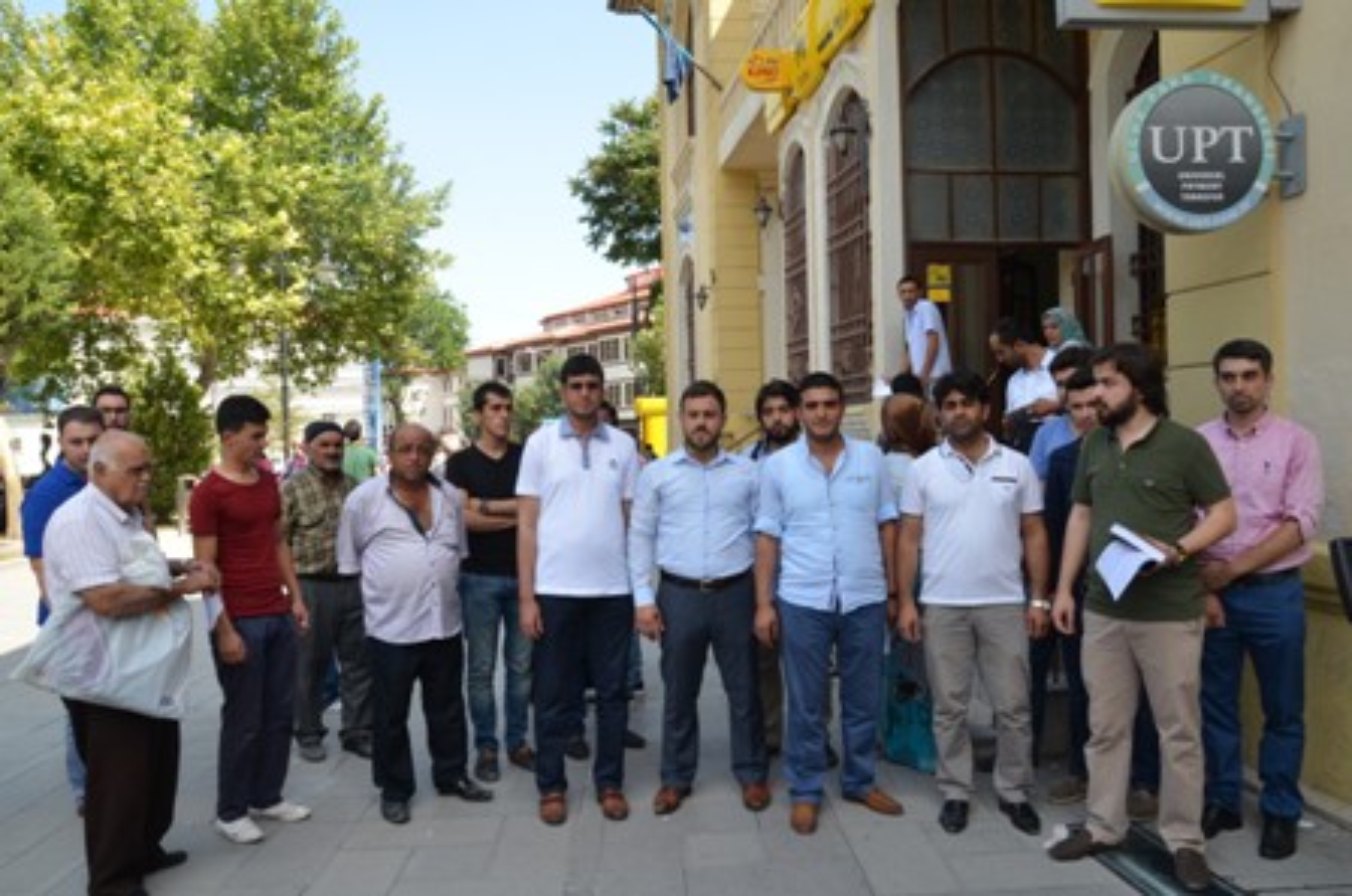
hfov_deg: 67.5
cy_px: 448
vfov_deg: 47.8
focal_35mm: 27
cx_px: 676
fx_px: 1012
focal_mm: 18
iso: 500
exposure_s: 1/320
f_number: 9
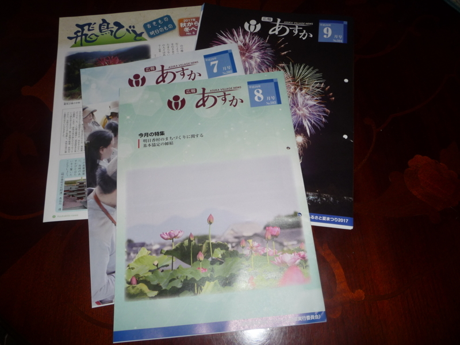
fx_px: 372
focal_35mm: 28
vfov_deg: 49.7
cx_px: 230
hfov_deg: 63.4
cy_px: 172
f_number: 3.3
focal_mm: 4.7
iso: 100
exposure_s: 1/30
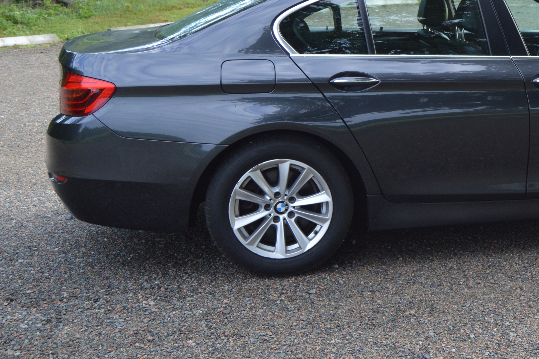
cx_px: 509
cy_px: 90
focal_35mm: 64
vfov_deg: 21.0
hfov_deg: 29.8
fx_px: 957
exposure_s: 1/100
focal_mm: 22
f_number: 5
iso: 400
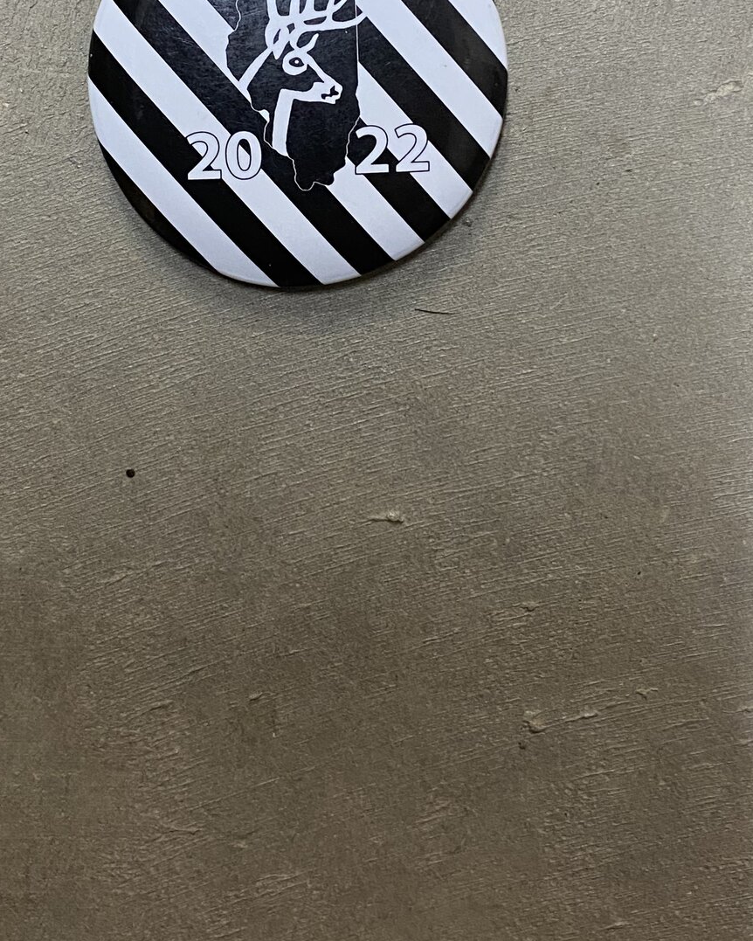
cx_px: 324
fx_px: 1587
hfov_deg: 26.7
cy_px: 161
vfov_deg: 32.0
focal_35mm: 57
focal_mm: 4.25
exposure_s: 1/60
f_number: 1.8
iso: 320
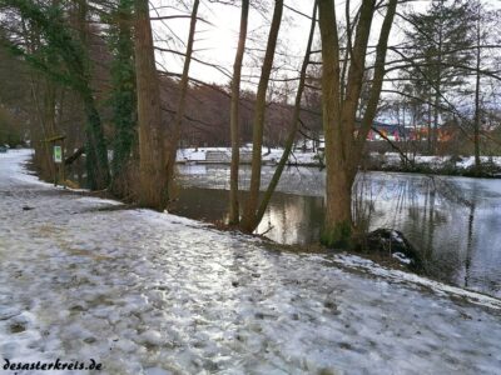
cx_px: 250
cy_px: 188
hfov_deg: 65.3
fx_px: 391
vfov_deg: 51.4
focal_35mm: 27
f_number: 1.8
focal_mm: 4.75
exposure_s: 1/347
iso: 50
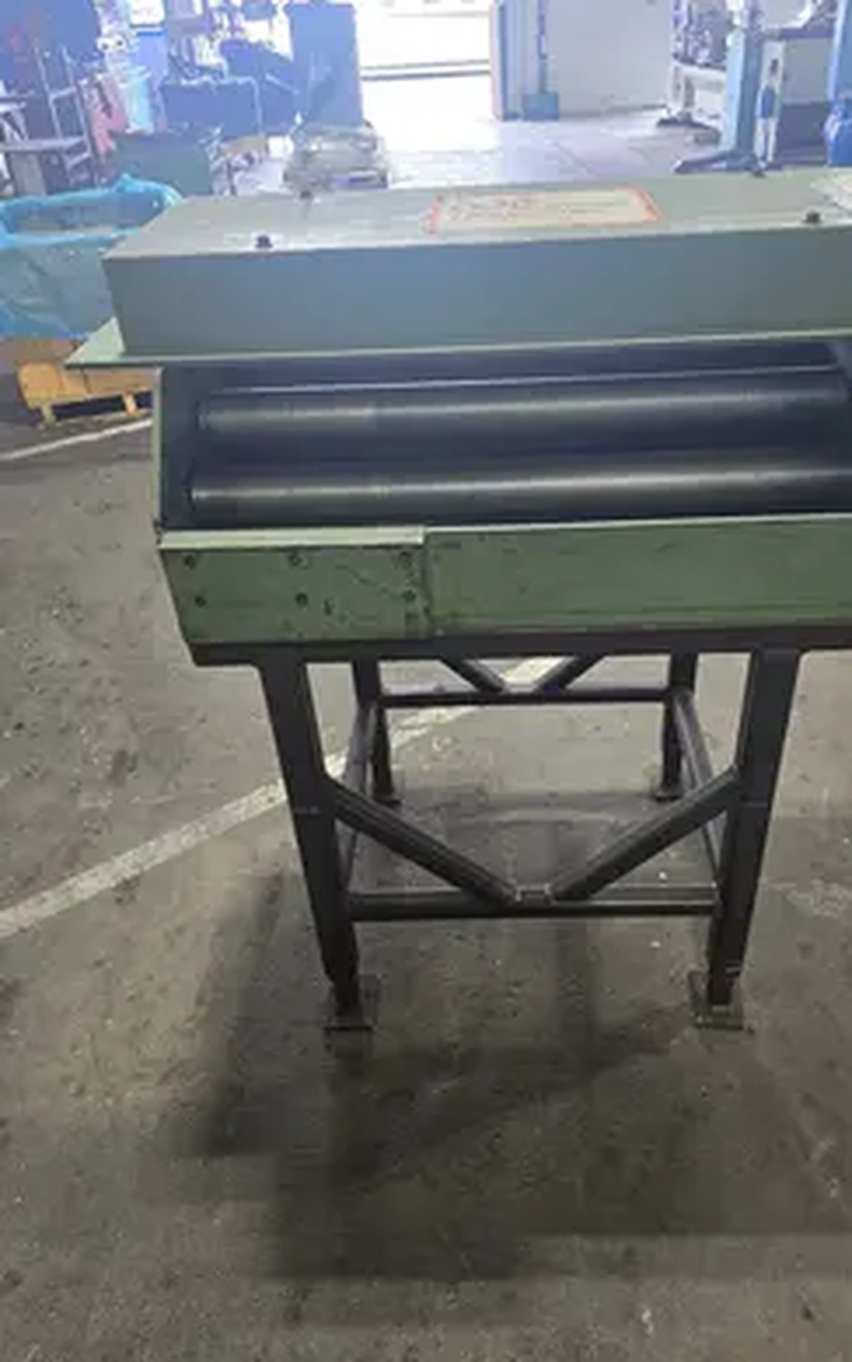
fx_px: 928
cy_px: 667
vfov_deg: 72.5
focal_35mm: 25
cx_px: 496
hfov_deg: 49.1
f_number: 1.7
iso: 200
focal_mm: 6.3
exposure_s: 1/120
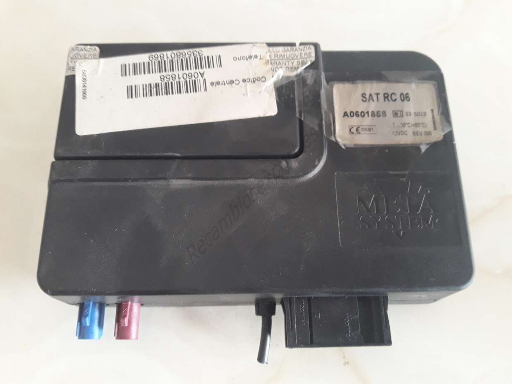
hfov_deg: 63.5
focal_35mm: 28
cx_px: 256
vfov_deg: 49.7
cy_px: 192
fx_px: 414
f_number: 1.9
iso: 160
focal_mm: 3.7
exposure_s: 1/25
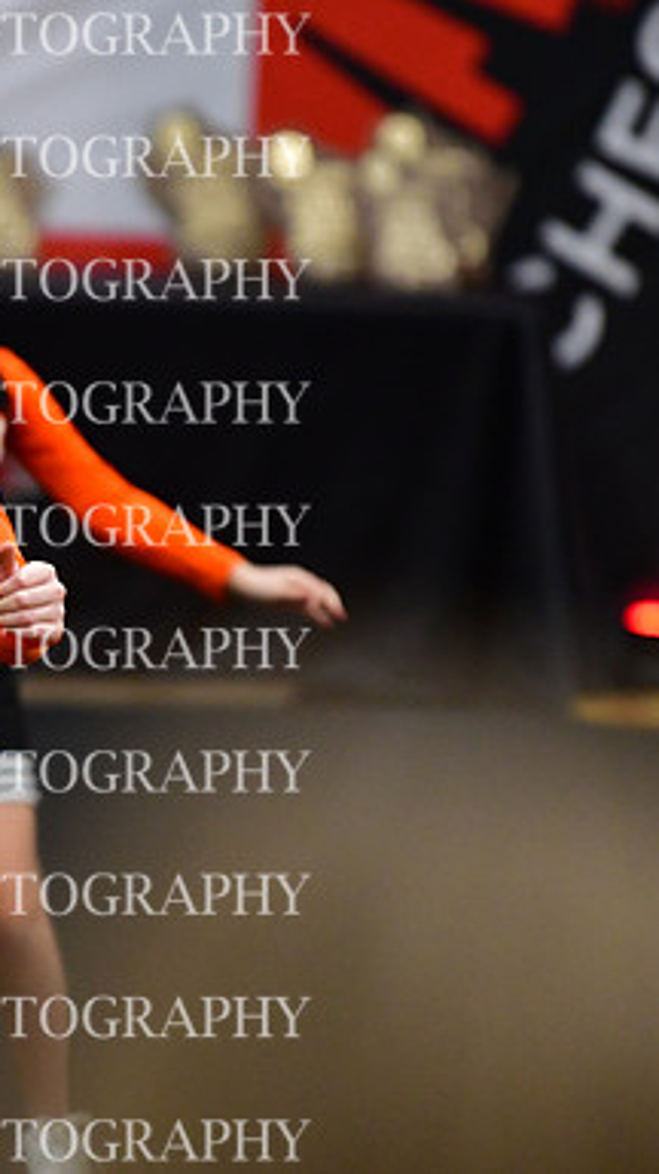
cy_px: 587
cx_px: -131
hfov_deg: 2.6
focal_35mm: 474
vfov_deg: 4.6
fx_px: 14754
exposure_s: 1/800
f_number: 2.8
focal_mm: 200
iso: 4000
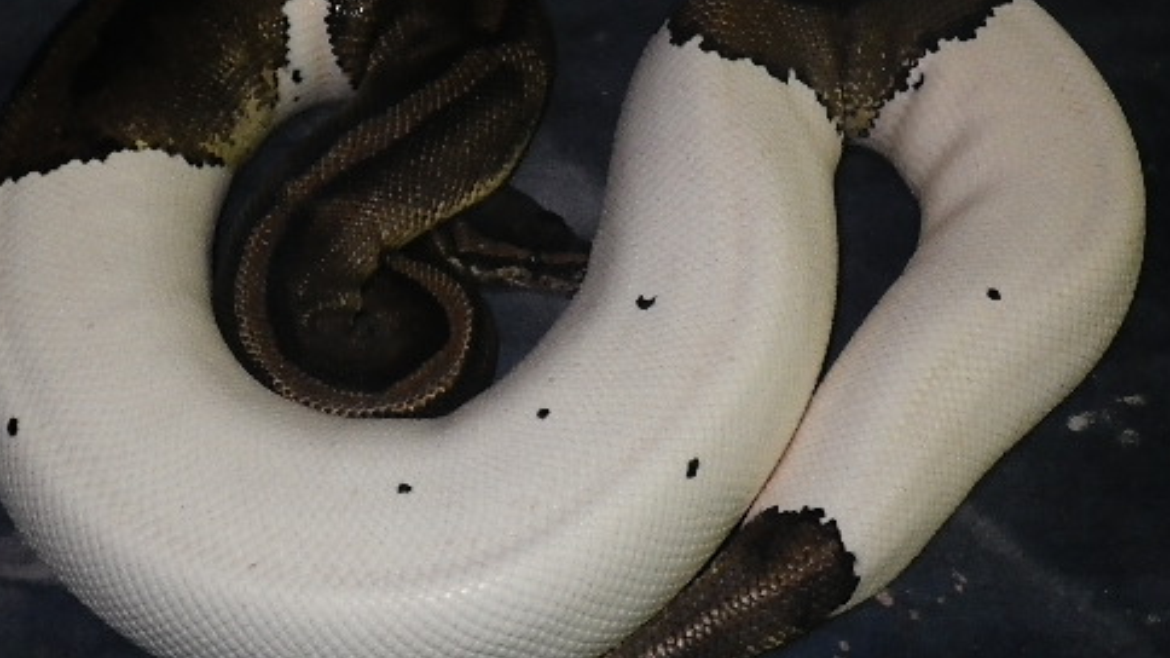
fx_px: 1520
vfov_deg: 24.3
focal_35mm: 49
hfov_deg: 42.1
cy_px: 235
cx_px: 580
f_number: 3.8
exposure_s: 1/50
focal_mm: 6.1
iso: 400
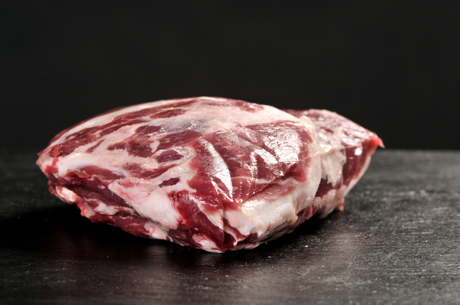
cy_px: 152
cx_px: 230
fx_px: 2010
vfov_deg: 8.7
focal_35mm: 158
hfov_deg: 13.1
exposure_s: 1/30
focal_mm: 105
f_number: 8
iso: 200
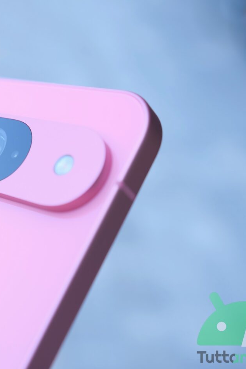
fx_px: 656
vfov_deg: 31.4
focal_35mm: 64
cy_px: 184
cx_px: 49
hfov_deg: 21.0
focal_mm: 23
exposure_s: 1/200
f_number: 2.8
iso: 200
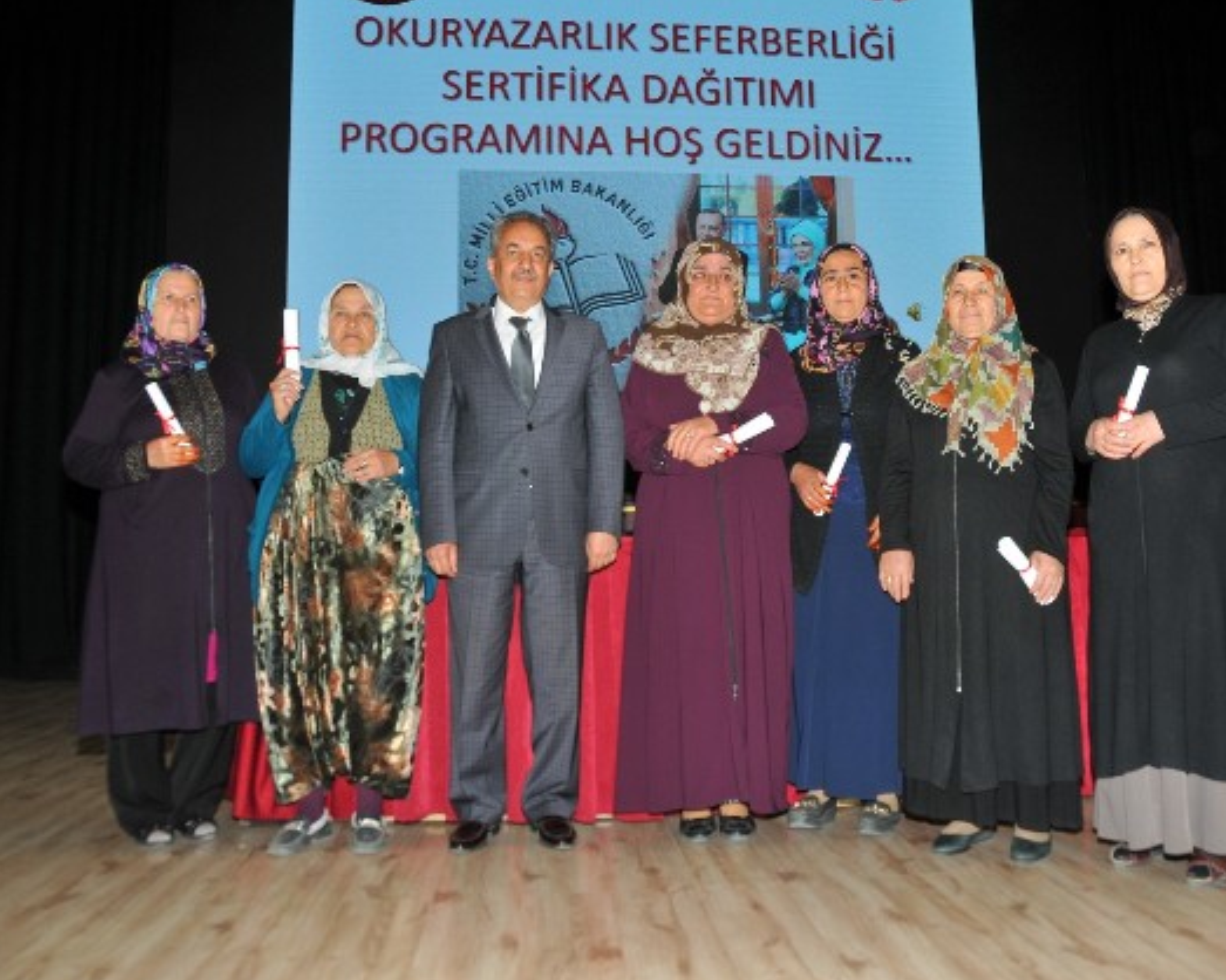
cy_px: 491
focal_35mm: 31
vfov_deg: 47.1
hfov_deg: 57.1
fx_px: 1124
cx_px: 663
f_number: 5
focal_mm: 18
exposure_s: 1/60
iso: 200
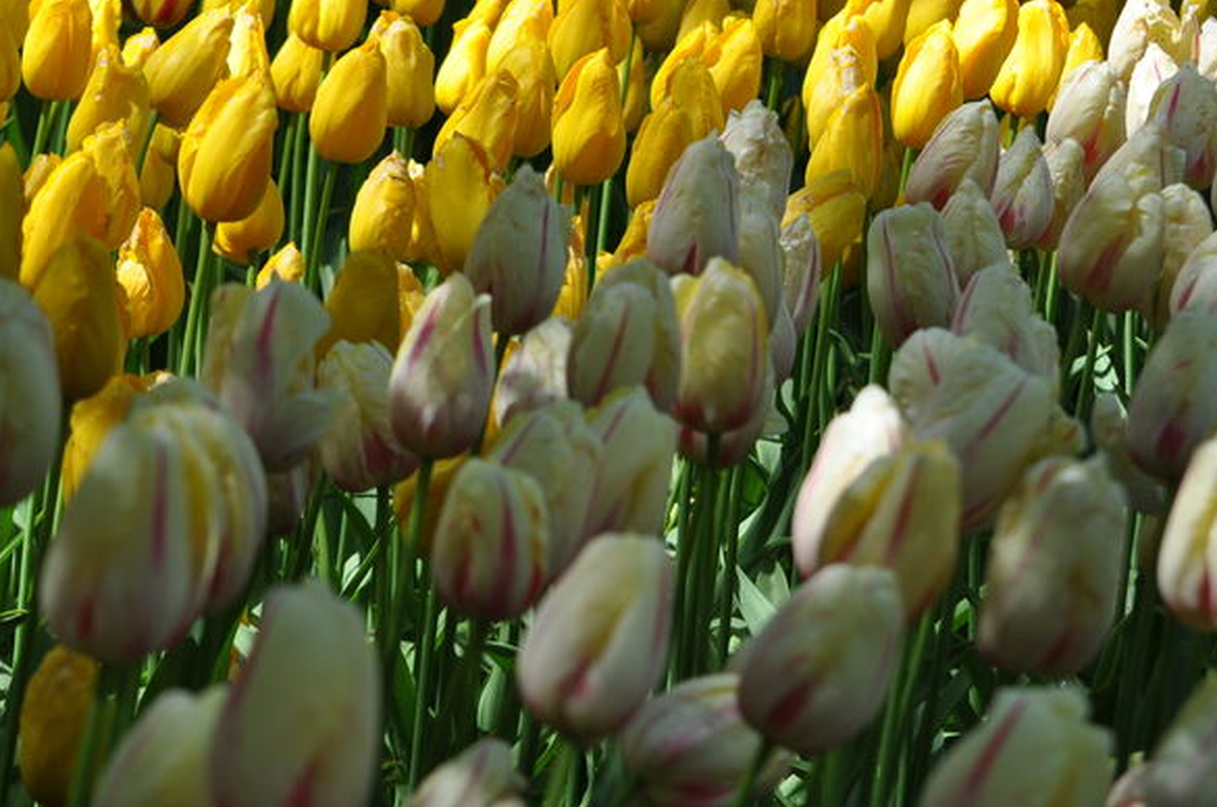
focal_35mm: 180
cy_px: 257
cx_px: 684
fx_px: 6075
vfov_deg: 7.6
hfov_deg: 11.4
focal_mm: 78
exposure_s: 1/640
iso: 250
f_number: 5.6
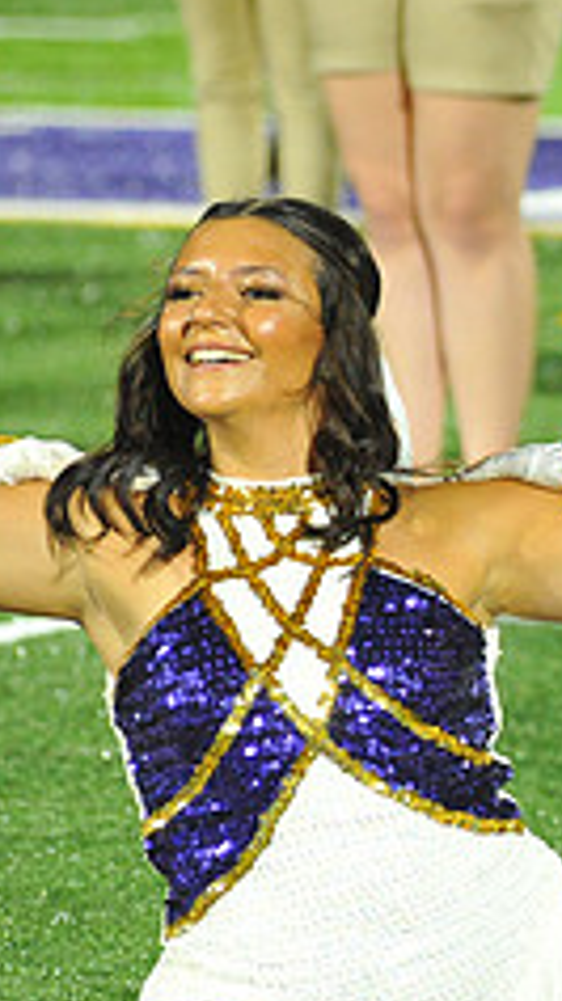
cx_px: 1204
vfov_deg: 4.2
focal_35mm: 512
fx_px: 13588
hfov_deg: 2.4
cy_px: 625
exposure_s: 1/250
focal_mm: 200
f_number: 5.6
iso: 5000
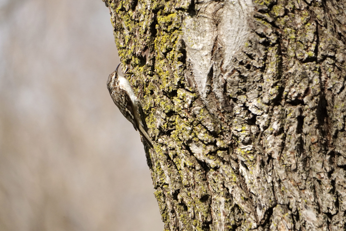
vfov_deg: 2.6
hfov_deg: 3.9
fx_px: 5045
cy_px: 116
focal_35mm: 525
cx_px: 173
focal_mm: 350
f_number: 6.3
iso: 1250
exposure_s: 1/3200
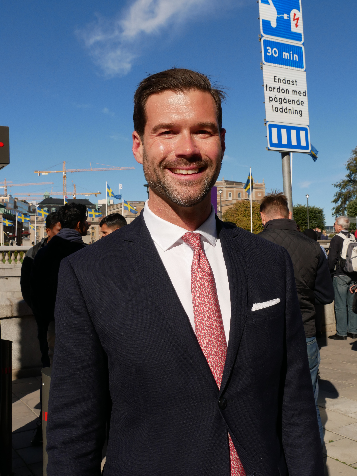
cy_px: 238
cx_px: 178
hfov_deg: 37.7
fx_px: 522
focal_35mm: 38
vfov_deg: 49.0
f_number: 11
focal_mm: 19
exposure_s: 1/640
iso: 400
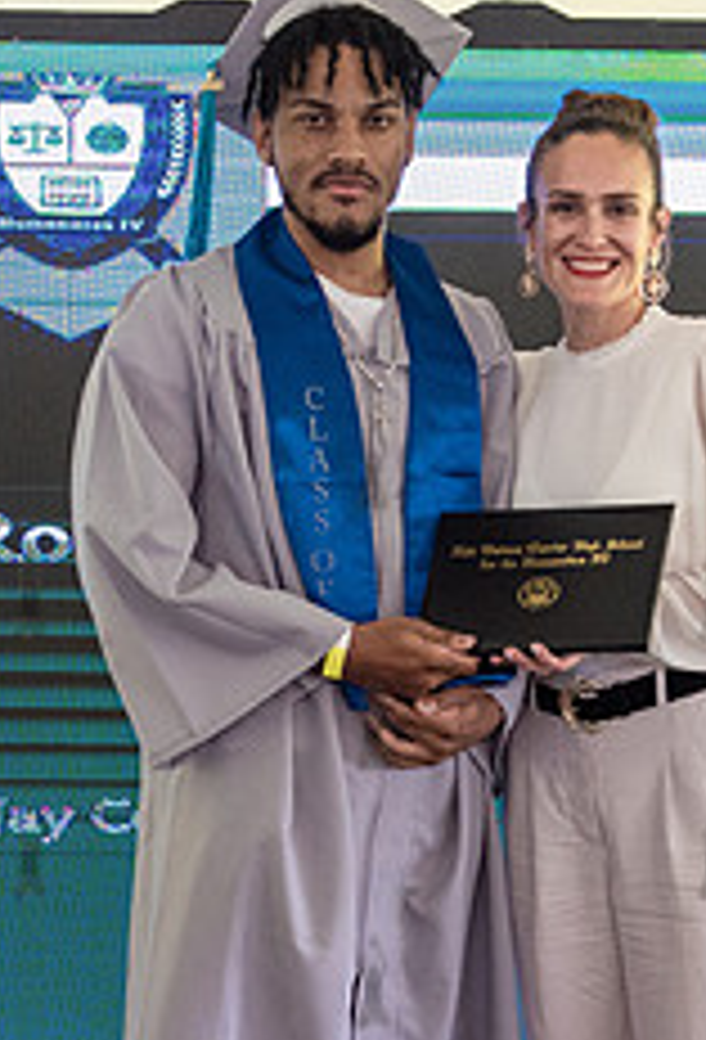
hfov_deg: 12.3
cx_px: 371
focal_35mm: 113
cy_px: 702
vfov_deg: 17.9
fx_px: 3280
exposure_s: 1/800
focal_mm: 38
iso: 2500
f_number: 4
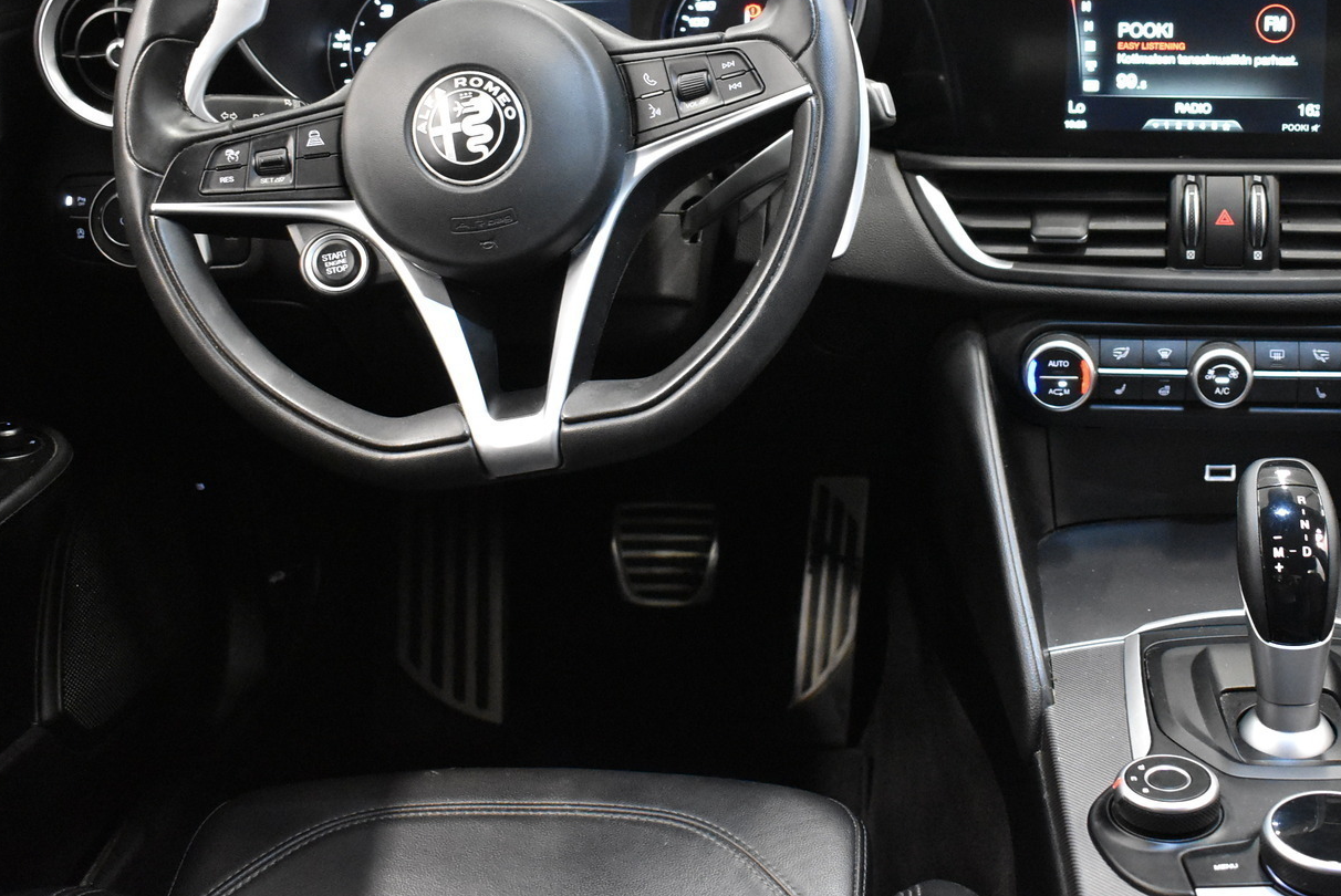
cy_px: 324
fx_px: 1789
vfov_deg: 28.0
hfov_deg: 40.9
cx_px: 809
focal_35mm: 48
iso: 5000
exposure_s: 1/40
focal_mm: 24
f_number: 3.8
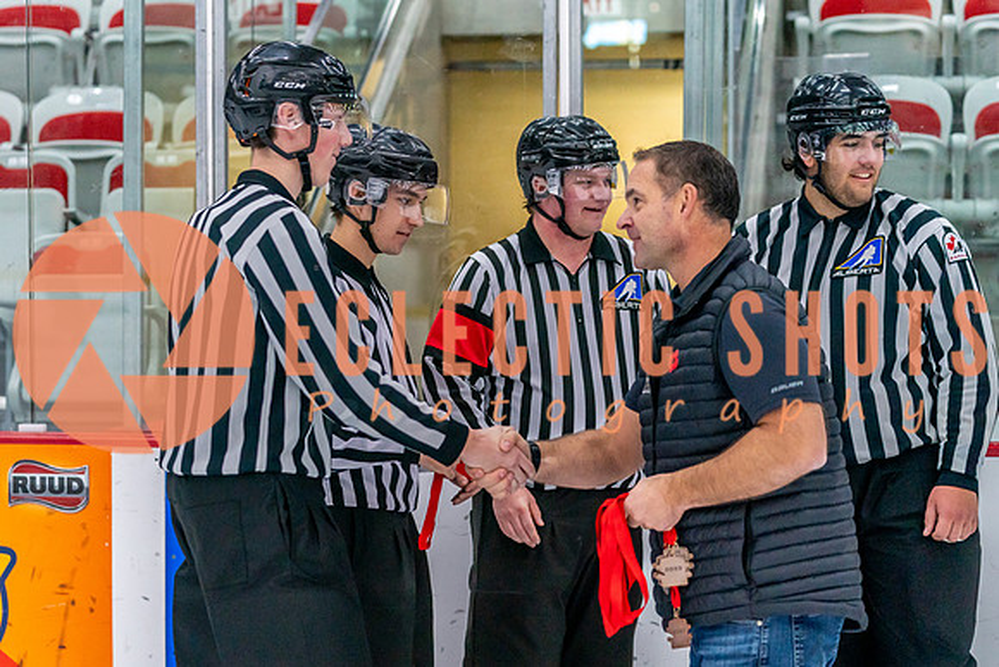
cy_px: 357
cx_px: 443
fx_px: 2285
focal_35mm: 82
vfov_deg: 16.6
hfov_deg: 24.6
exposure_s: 1/1250
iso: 3200
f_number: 2.8
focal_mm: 74
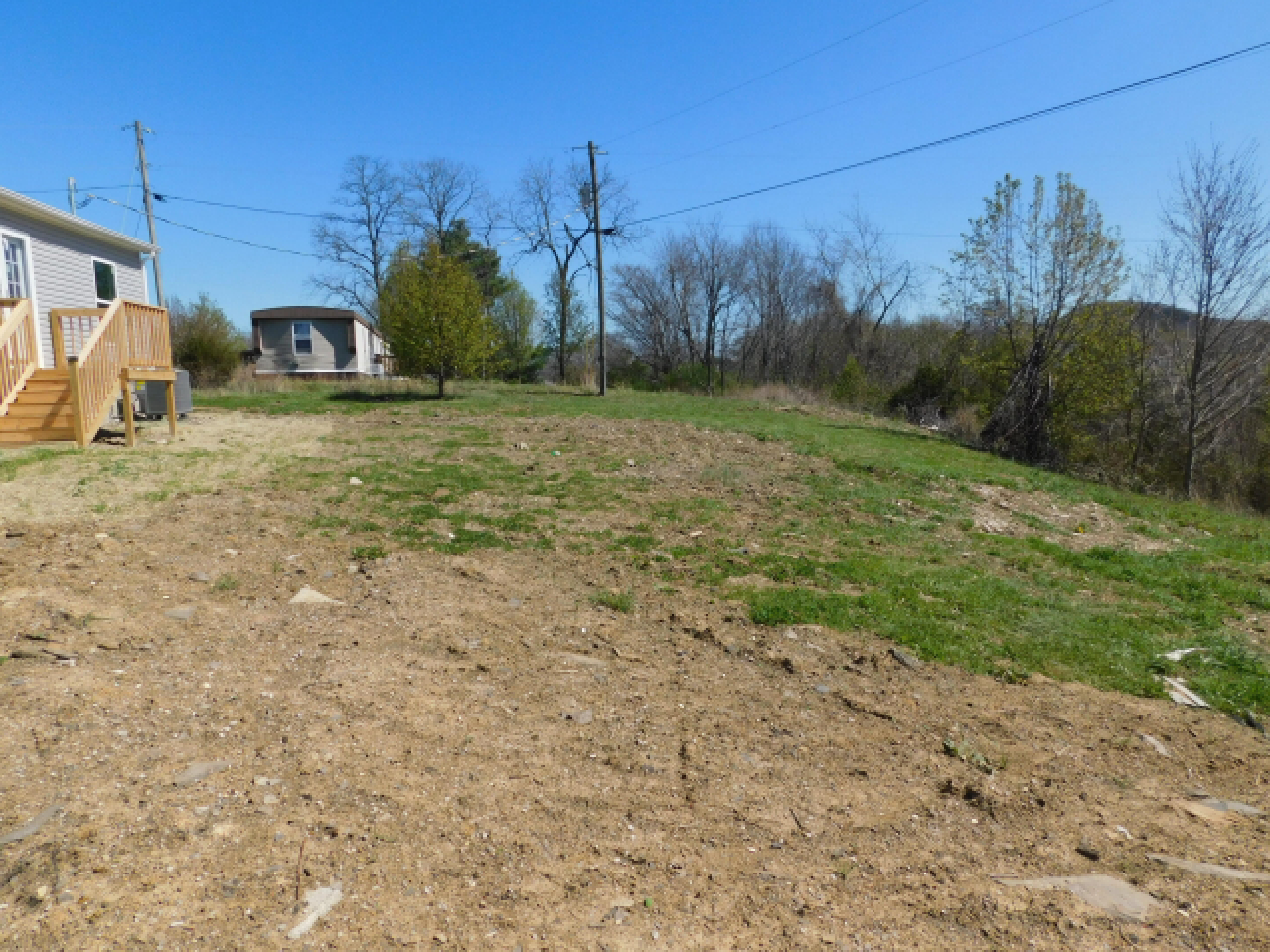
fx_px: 880
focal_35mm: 24
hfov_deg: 71.6
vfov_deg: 56.8
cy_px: 495
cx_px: 633
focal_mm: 4
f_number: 6
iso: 125
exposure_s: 1/640
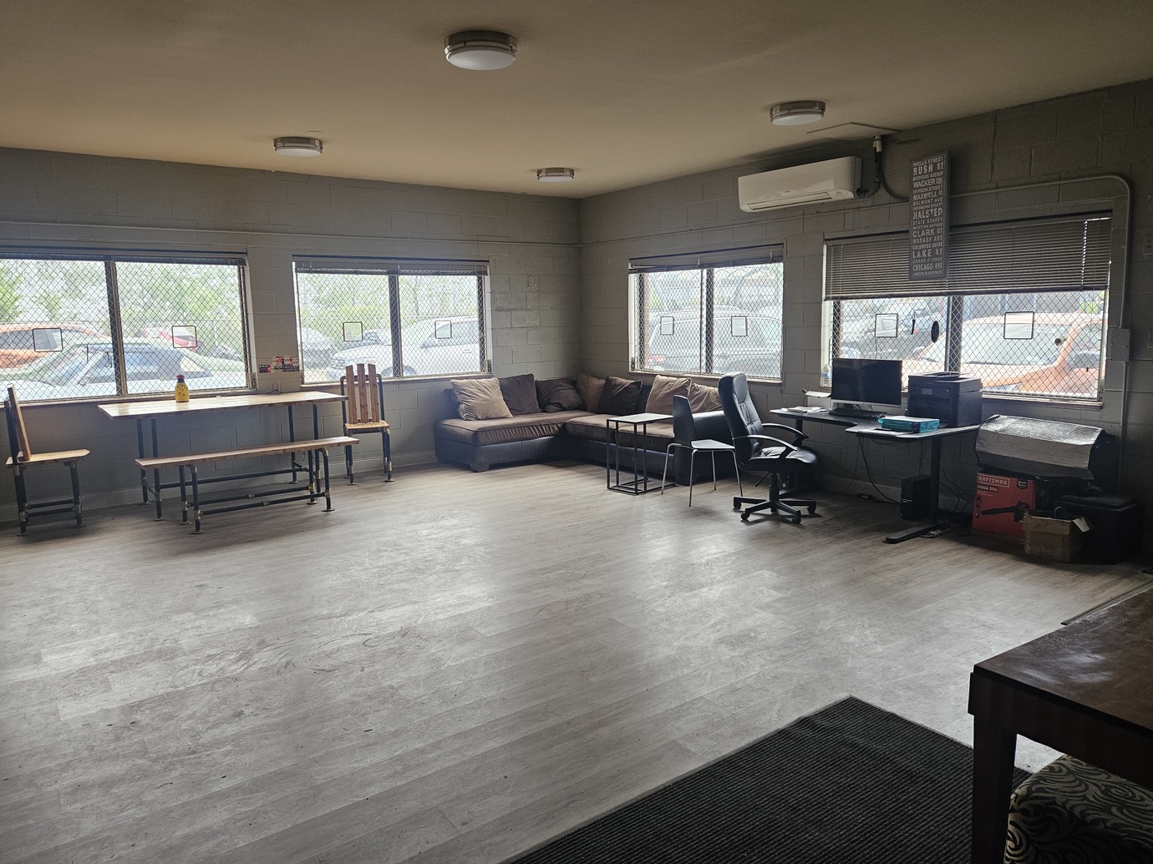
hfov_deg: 71.6
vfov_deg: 56.8
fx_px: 799
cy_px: 417
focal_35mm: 24
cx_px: 581
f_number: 1.8
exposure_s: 1/207
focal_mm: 5.4
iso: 125
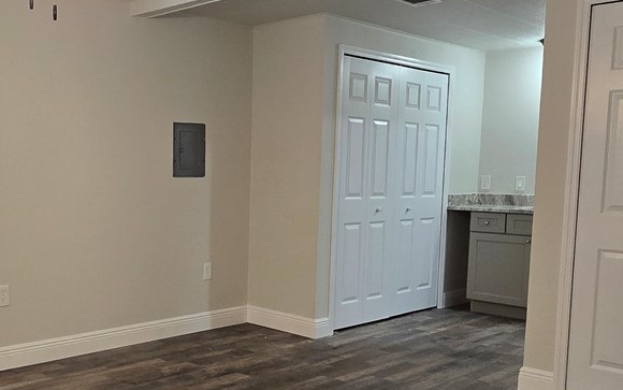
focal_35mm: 38
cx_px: 174
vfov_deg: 33.5
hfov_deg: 49.9
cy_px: 235
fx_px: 645
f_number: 2.2
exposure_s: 1/60
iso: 200
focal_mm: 2.2
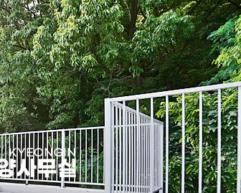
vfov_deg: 37.6
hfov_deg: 40.4
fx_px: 271
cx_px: -13
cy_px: 157
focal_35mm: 38
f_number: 5.6
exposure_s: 1/250
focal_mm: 17
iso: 250
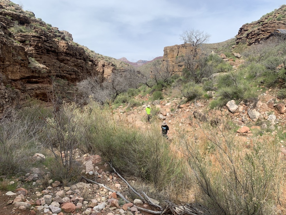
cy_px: 108
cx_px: 143
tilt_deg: -3.7
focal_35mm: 26
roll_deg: -0.4
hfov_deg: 67.3
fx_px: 215
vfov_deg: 53.1
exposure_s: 1/1560
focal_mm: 4.25
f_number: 1.8
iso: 25
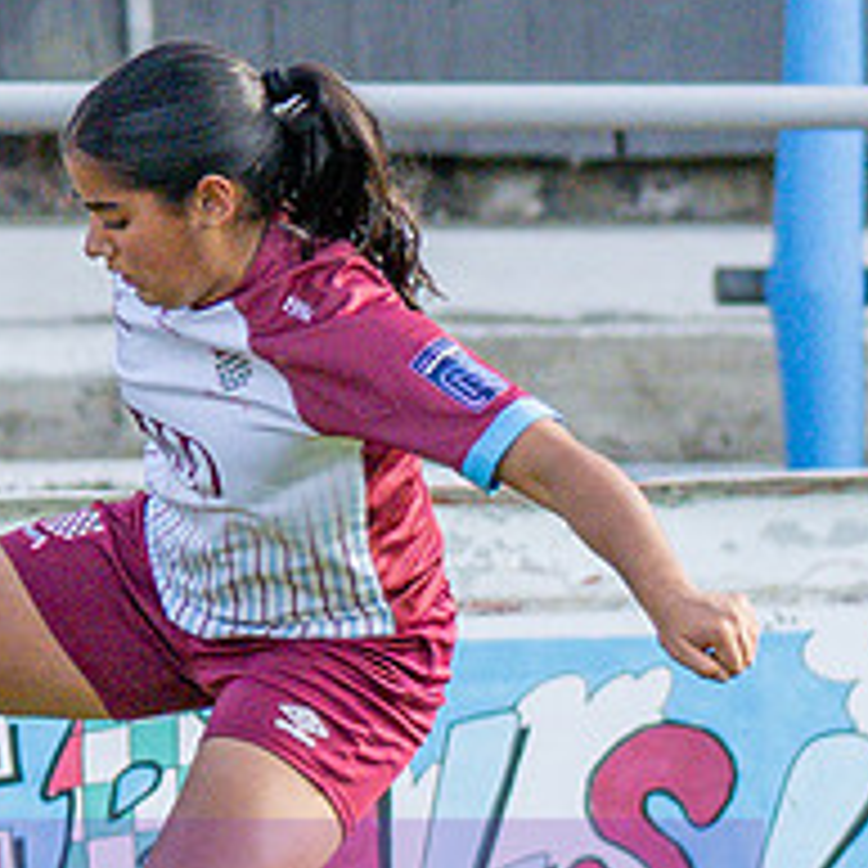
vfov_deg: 0.7
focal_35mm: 2525
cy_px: 1117
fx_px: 71632
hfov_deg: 0.7
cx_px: -415
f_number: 2.8
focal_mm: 300
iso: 900
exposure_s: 1/3200
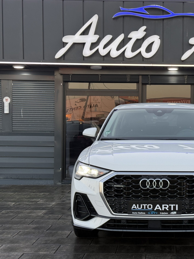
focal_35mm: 65
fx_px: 486
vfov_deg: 29.8
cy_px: 128
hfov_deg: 22.2
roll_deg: -0.3
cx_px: 160
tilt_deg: -0.5
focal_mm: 6.76
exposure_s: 1/203
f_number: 1.78
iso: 64
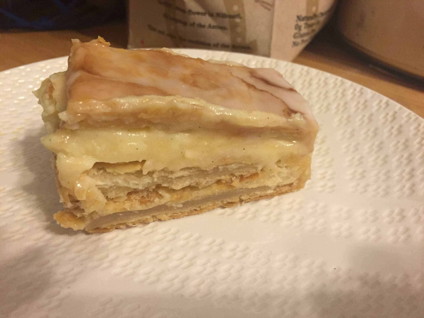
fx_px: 355
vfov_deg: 48.2
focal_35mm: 29
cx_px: 212
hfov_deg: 61.7
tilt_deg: -35.4
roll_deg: -3.7
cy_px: 159
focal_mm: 4.15
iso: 200
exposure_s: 1/30
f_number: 2.2
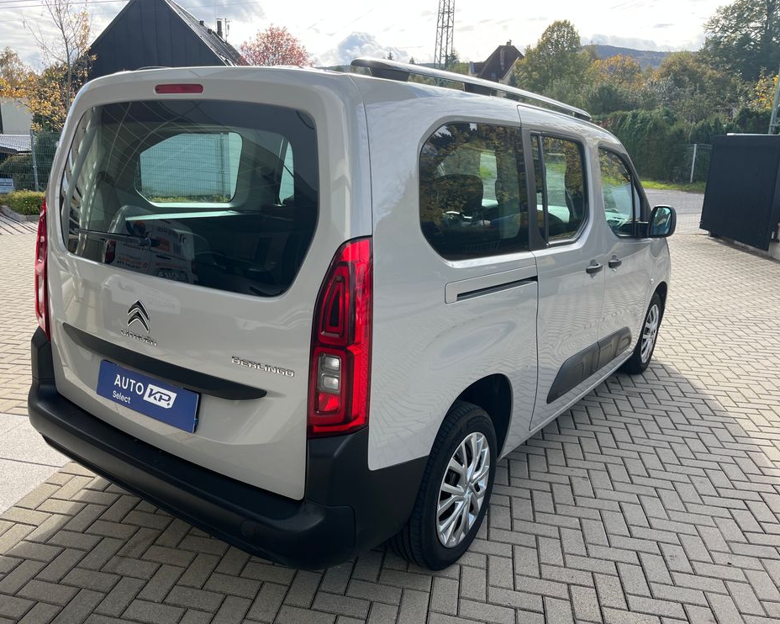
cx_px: 354
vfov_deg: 51.5
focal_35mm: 28
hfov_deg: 62.1
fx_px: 646
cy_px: 315
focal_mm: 5.1
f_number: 1.6
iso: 50
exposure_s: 1/1009
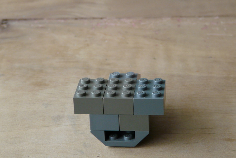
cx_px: 117
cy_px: 73
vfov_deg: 12.3
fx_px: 728
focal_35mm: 111
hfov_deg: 18.4
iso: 200
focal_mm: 17.5
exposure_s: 1/10
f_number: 3.6
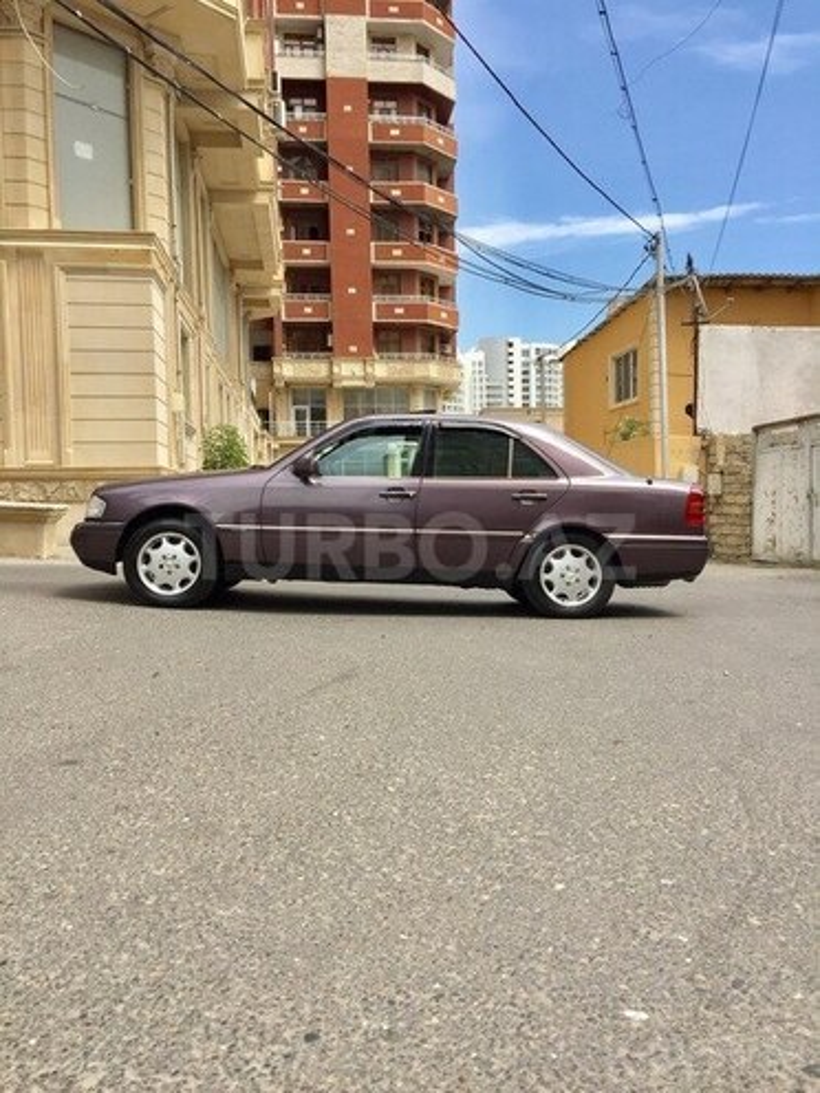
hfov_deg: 48.2
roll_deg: +0.8
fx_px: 916
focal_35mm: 29
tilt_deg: -1.7
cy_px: 546
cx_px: 410
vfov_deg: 61.7
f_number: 2.2
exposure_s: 1/1799
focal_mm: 4.15
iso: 32
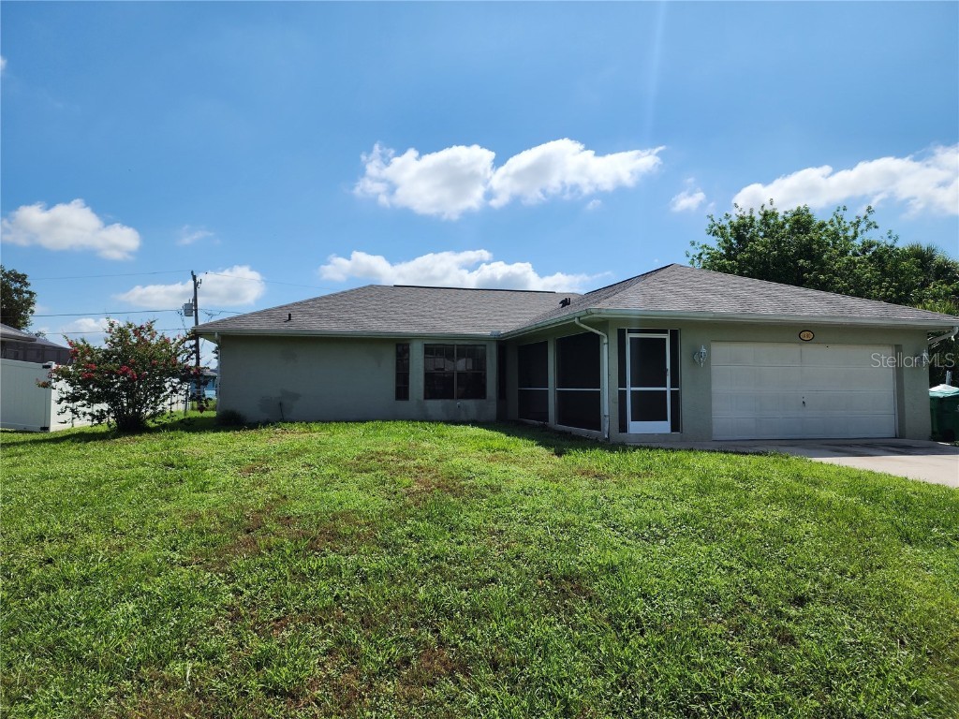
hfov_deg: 73.9
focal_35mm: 23
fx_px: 637
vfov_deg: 58.9
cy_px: 360
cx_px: 480
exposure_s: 1/2054
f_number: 1.8
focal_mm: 6.4
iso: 12
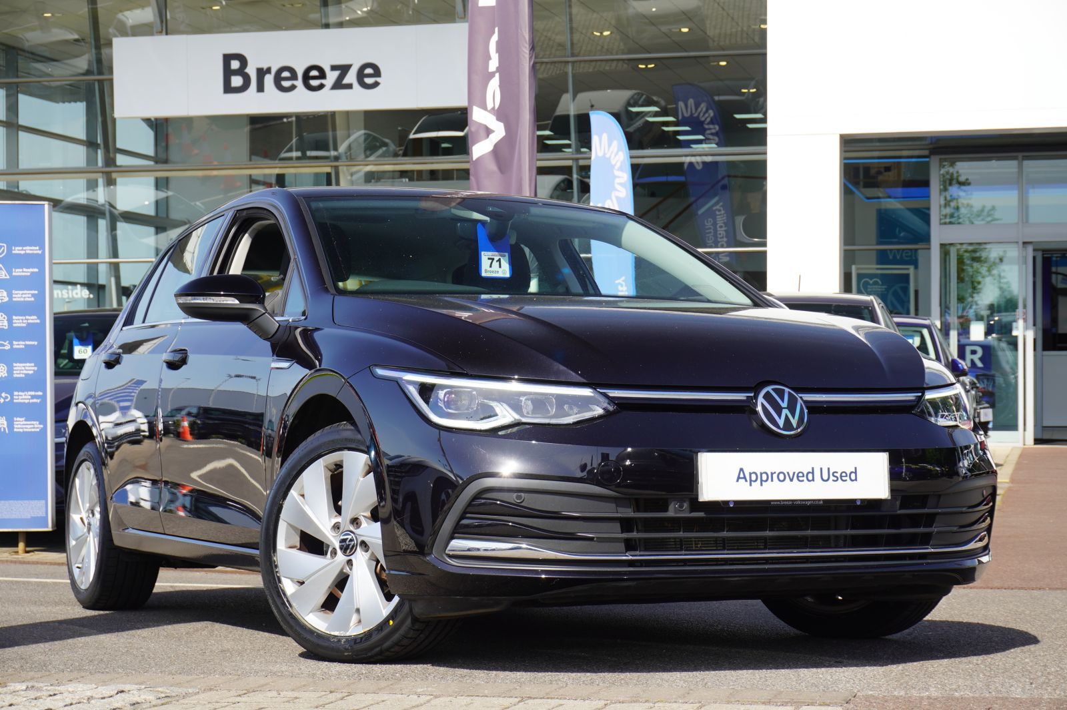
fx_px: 2088
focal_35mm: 70
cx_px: 534
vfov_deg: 19.3
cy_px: 355
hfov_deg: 28.7
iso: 100
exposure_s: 1/100
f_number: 7.1
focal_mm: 47
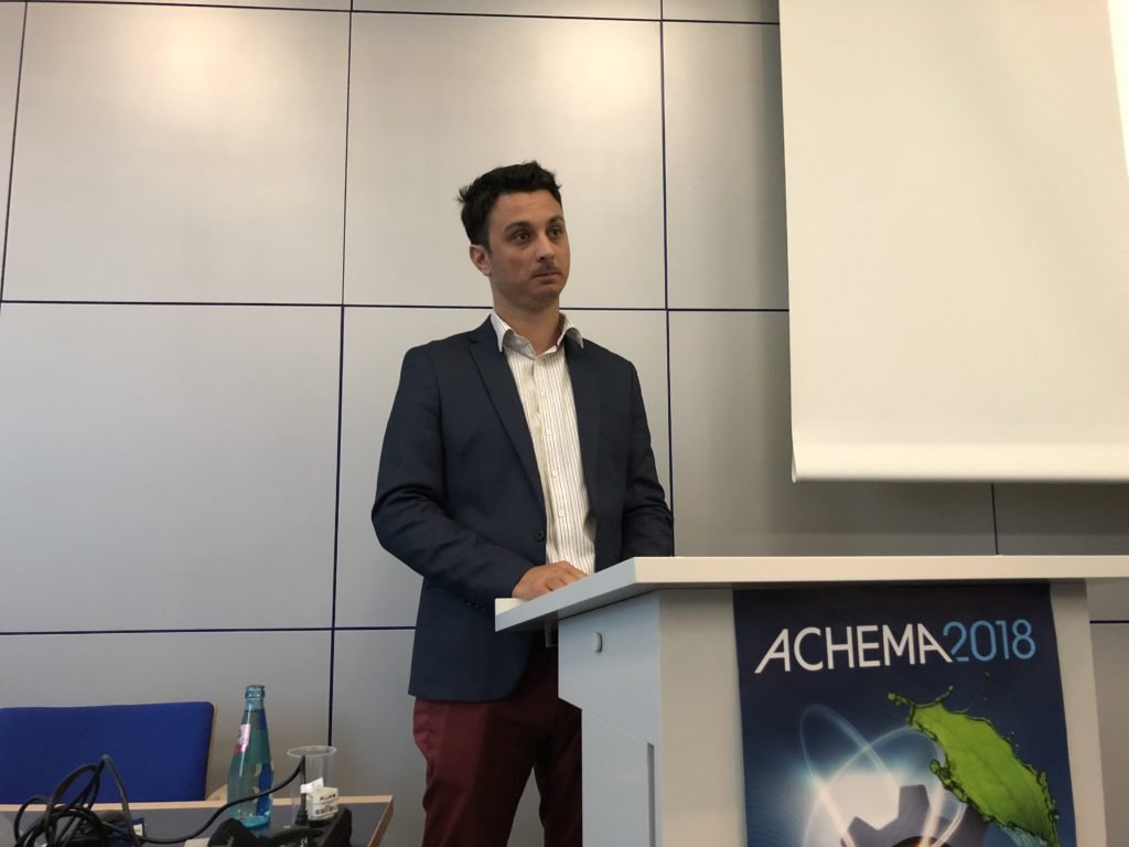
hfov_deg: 63.4
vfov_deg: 49.7
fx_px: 913
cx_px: 564
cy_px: 424
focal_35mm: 28
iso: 100
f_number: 1.8
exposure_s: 1/12
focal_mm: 4
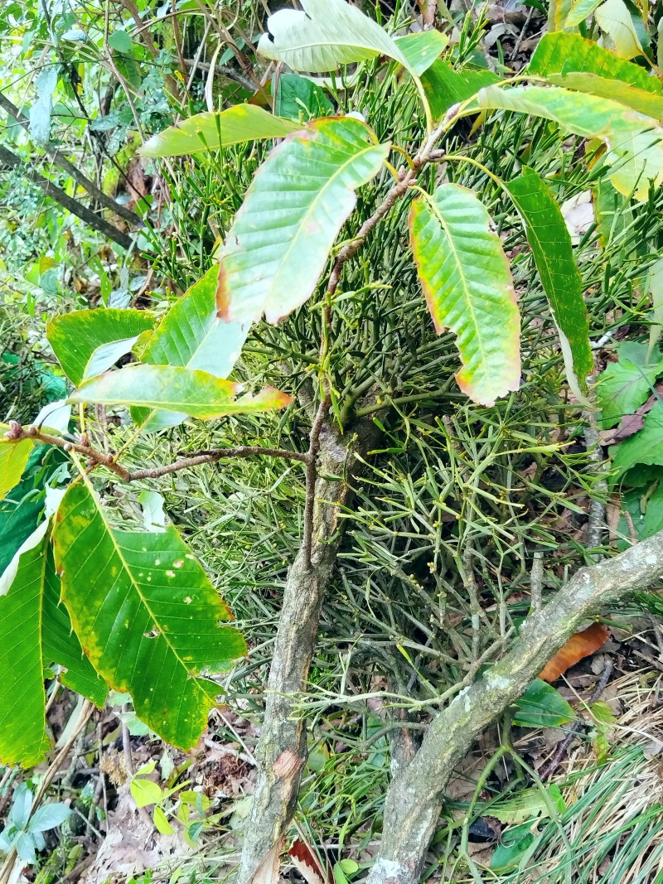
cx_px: 332
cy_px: 442
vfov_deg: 60.0
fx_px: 766
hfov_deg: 46.8
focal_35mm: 30
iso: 238
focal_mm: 4.95
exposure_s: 1/50
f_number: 1.9
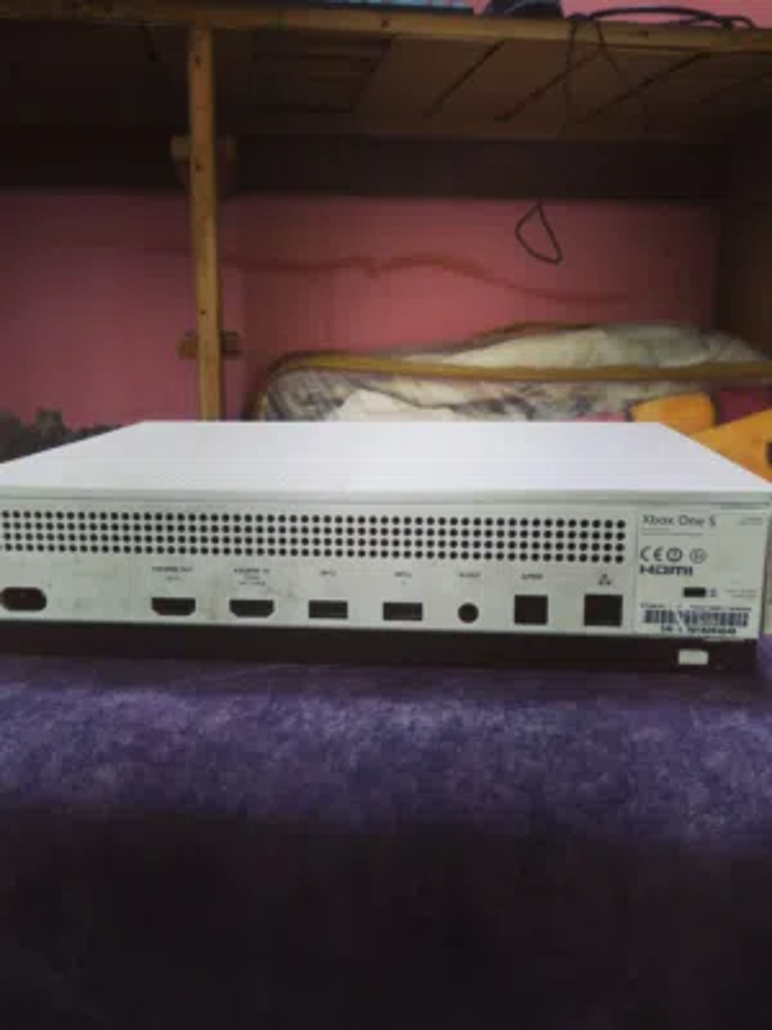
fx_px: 981
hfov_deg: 42.9
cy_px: 515
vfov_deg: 55.4
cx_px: 386
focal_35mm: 33
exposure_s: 1/33.3
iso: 752
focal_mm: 4.75
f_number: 1.8
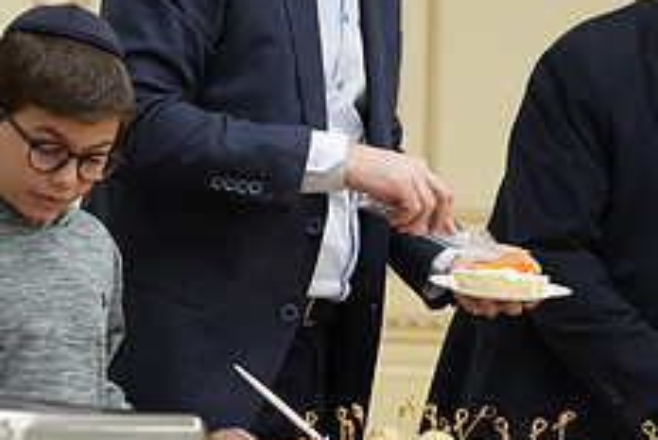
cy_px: 217
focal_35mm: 205
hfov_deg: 10.0
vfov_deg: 6.7
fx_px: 3749
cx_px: 550
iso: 640
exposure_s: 1/100
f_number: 4
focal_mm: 82
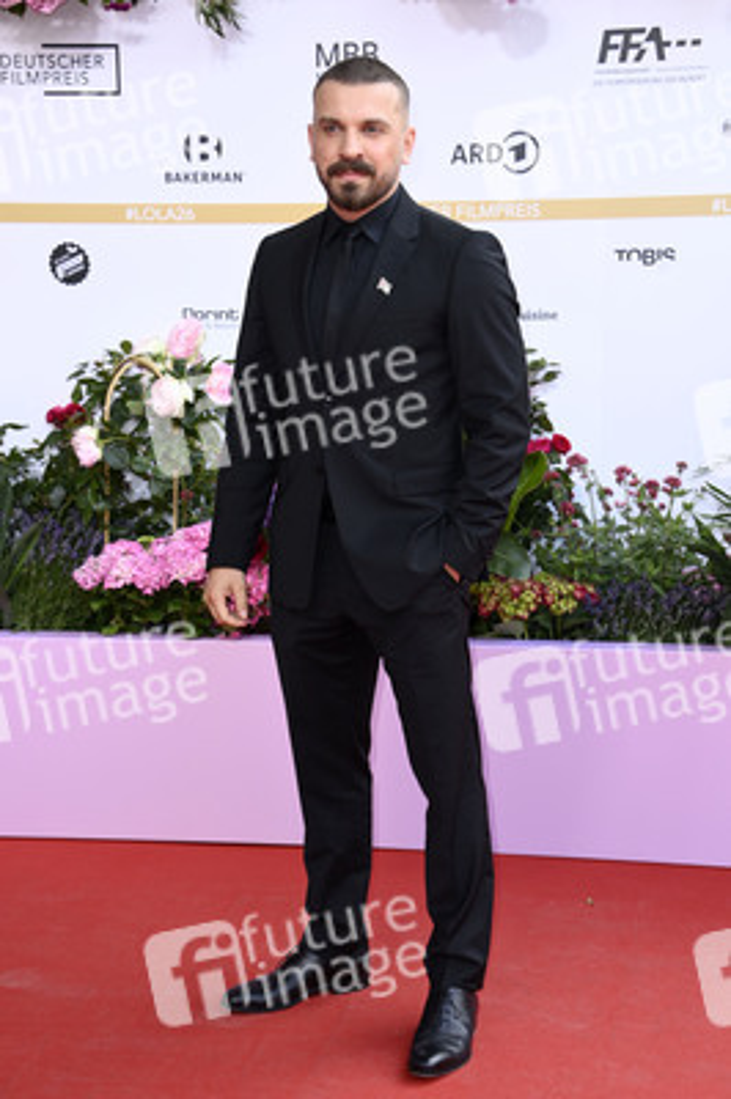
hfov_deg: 21.9
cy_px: 550
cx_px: 366
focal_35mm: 62
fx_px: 1892
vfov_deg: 32.4
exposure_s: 1/250
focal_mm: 62
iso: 640
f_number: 5.6
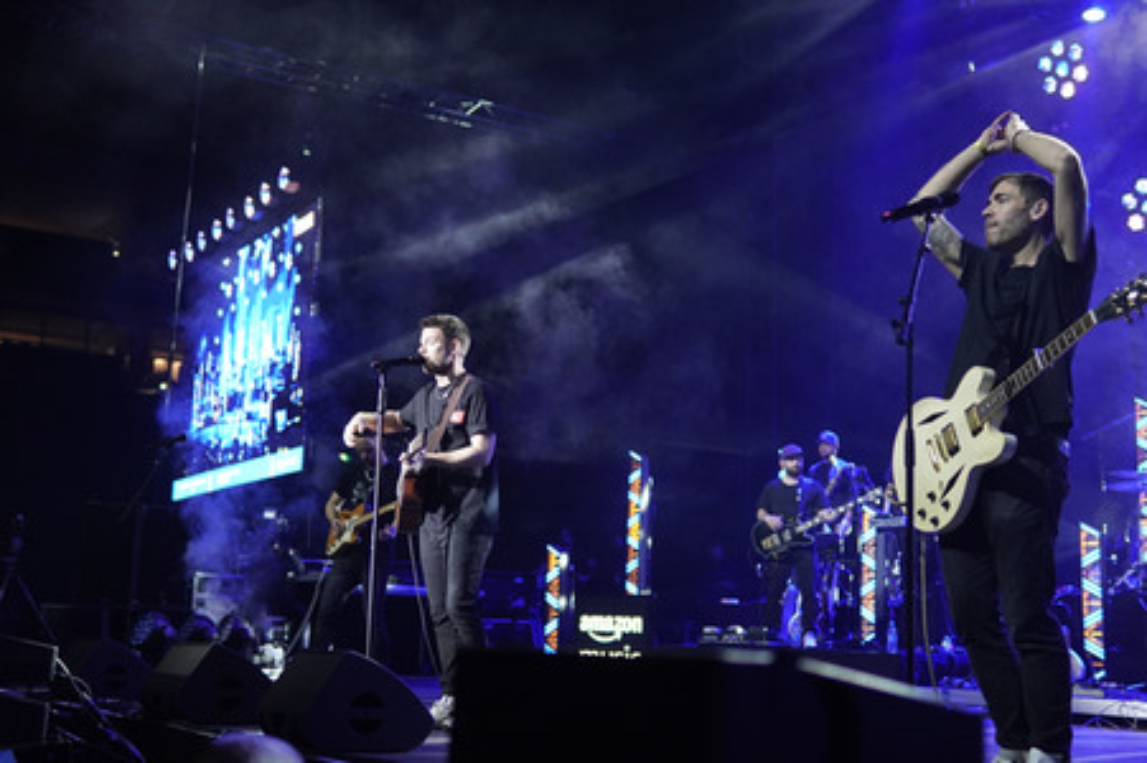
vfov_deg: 29.8
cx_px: 574
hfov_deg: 43.6
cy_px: 382
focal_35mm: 45
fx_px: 1433
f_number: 1.4
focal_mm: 30
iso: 1250
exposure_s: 1/250
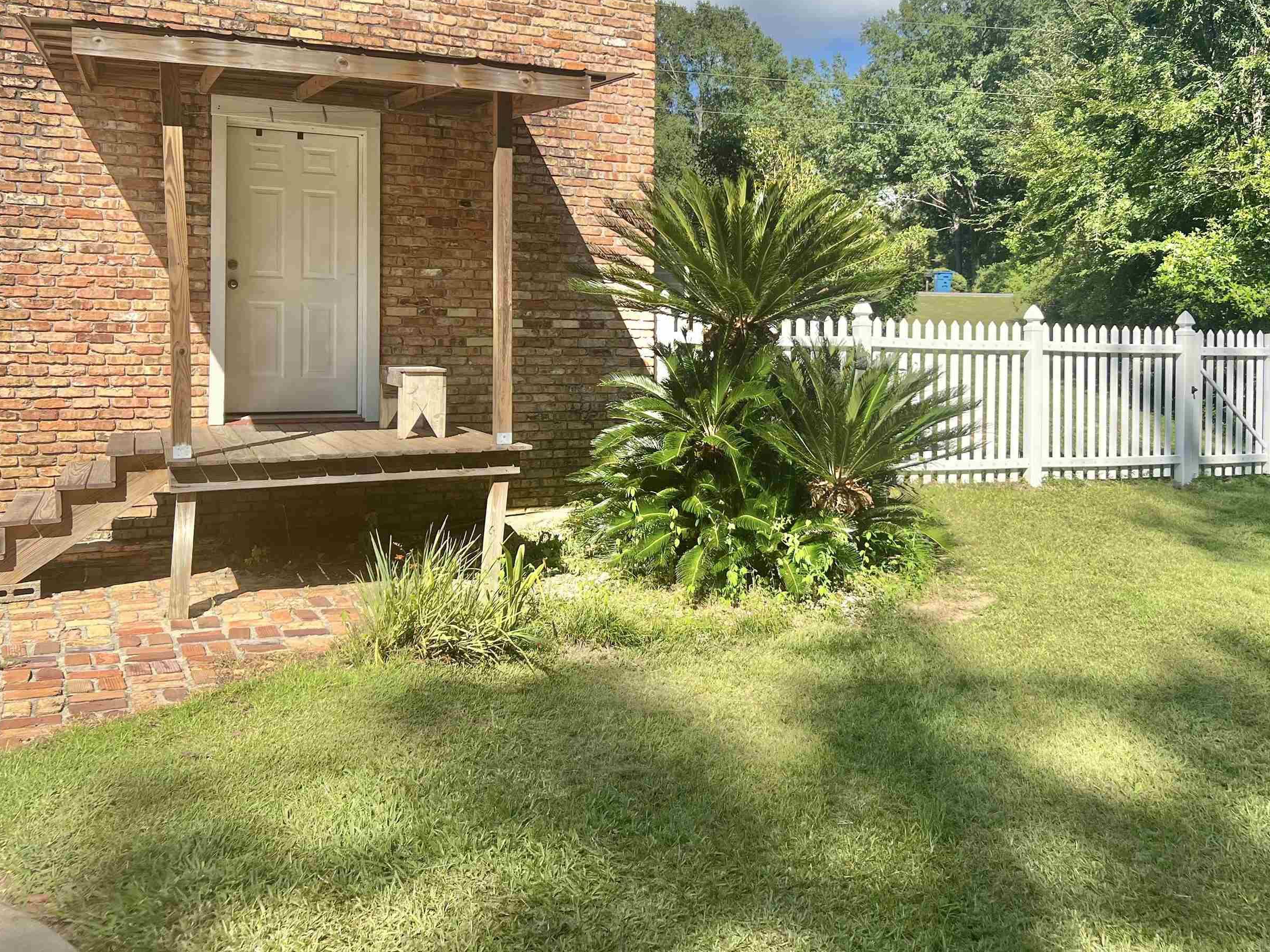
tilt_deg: +0.1
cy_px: 349
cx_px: 736
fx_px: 1211
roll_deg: +0.4
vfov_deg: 42.6
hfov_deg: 55.1
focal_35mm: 33
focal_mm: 5.7
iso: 50
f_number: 1.5
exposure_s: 1/2994
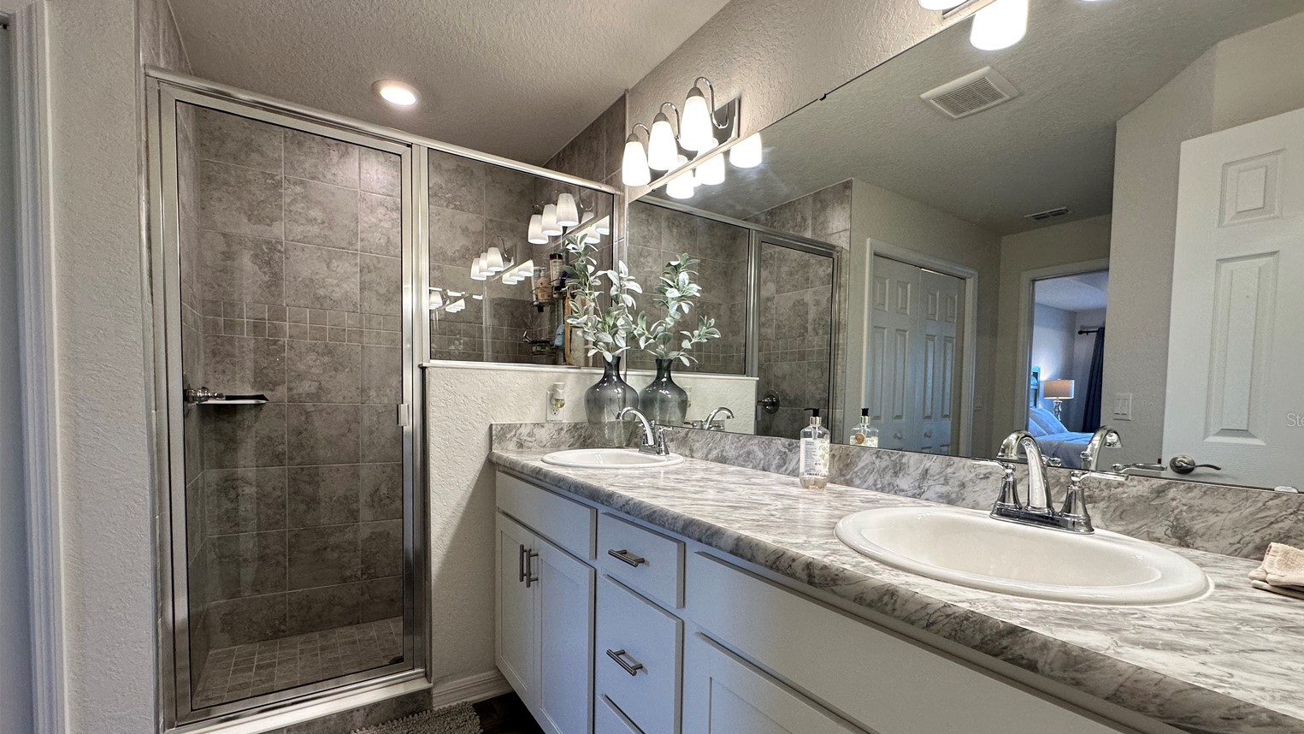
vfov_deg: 66.8
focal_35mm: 16
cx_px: 683
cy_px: 419
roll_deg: -0.8
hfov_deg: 99.3
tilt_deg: -2.8
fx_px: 553
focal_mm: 2.22
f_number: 2.2
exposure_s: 1/120
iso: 125
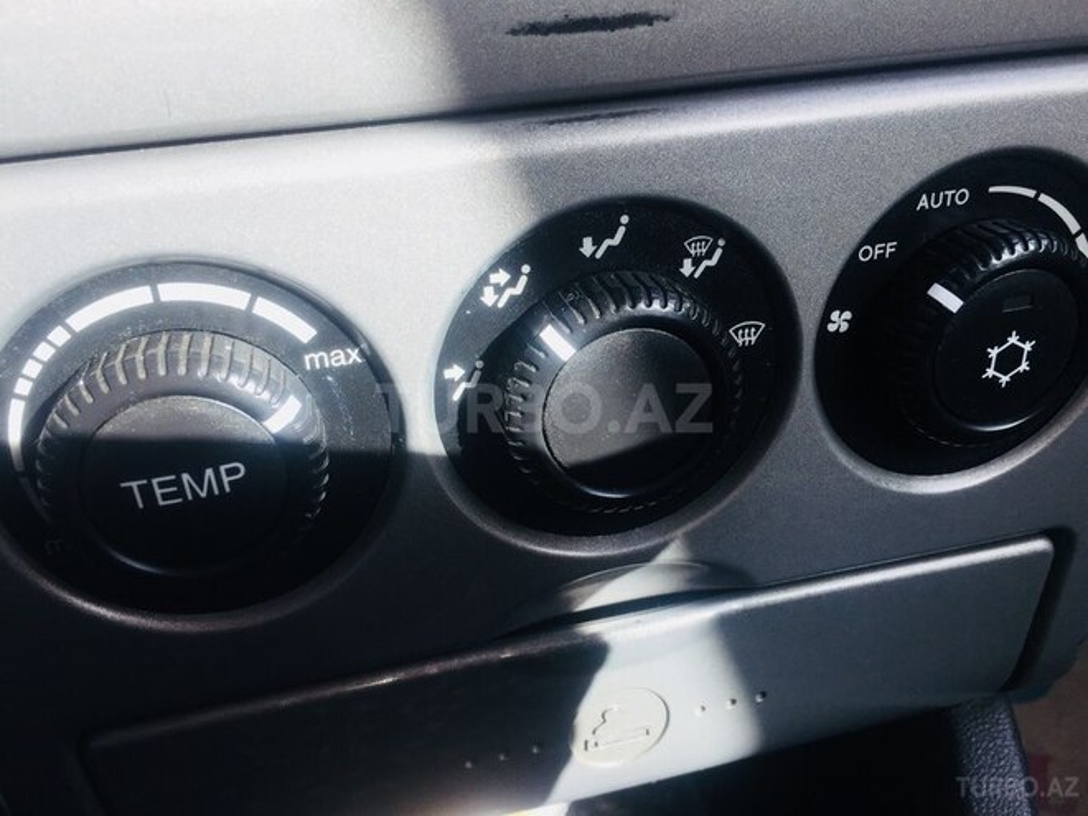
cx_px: 544
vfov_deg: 48.2
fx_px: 911
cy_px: 408
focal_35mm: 29
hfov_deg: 61.7
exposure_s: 1/203
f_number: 2.2
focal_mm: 4.15
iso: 32
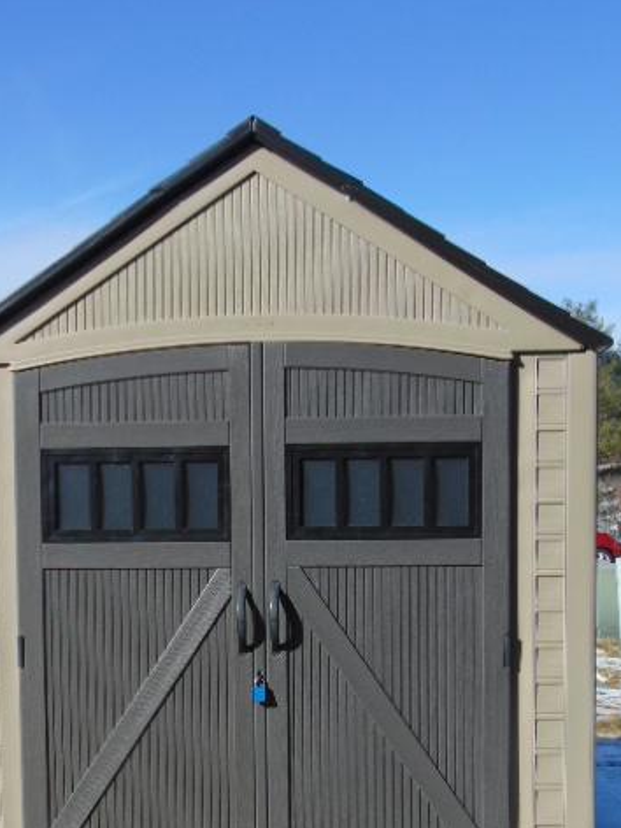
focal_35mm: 57
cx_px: 246
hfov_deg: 25.6
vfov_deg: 33.5
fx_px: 1363
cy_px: 554
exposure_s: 1/1000
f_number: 3.3
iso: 80
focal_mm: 7.6
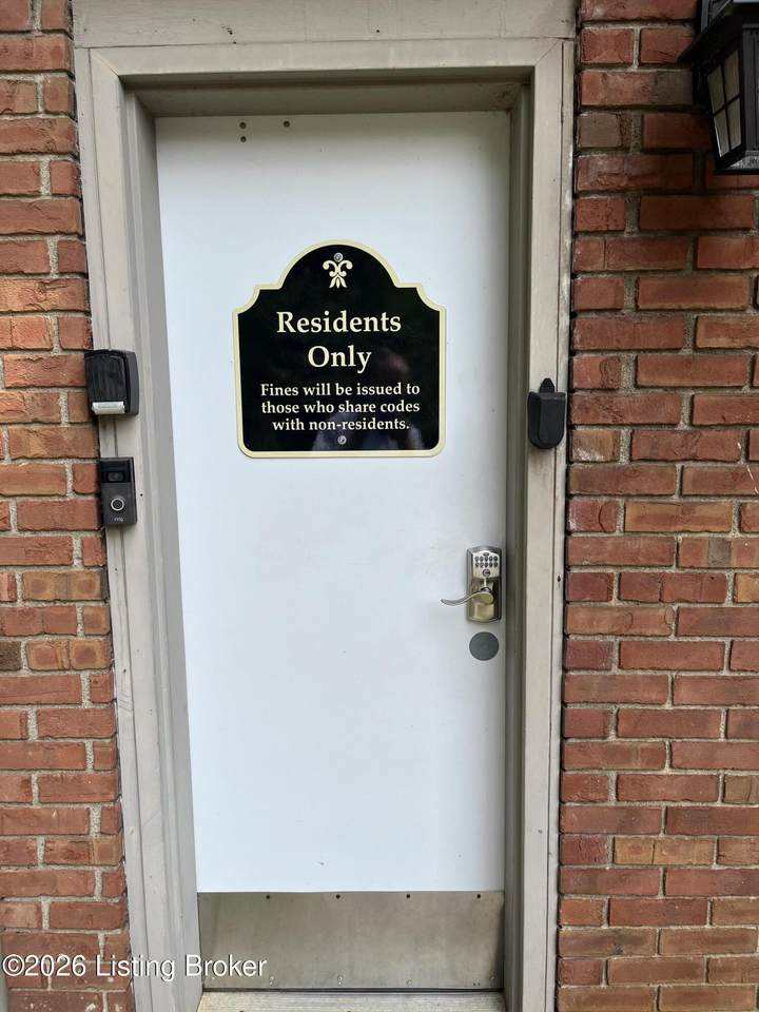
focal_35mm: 26
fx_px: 760
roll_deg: +2.2
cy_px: 506
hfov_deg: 53.1
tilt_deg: -8.9
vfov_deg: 67.3
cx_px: 380
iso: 50
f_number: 1.6
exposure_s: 1/1325
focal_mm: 5.1
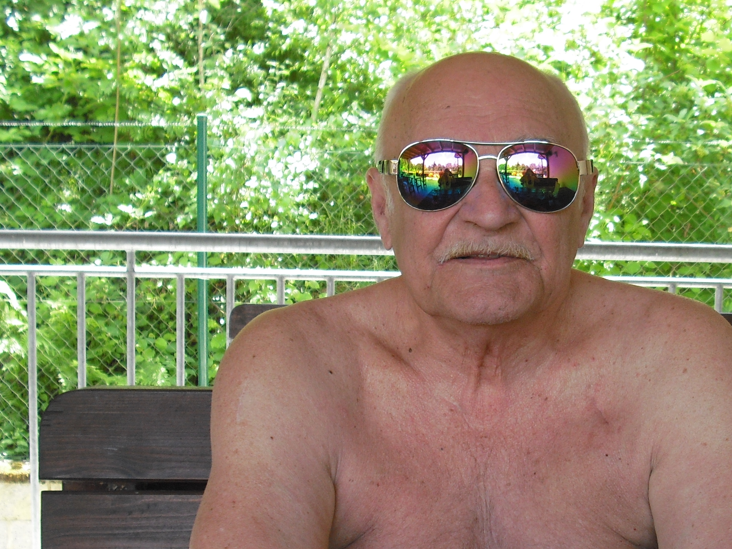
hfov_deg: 30.9
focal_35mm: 62
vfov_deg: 23.6
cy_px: 344
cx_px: 496
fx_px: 1311
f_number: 2.8
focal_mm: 6.2
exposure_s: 1/125
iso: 100
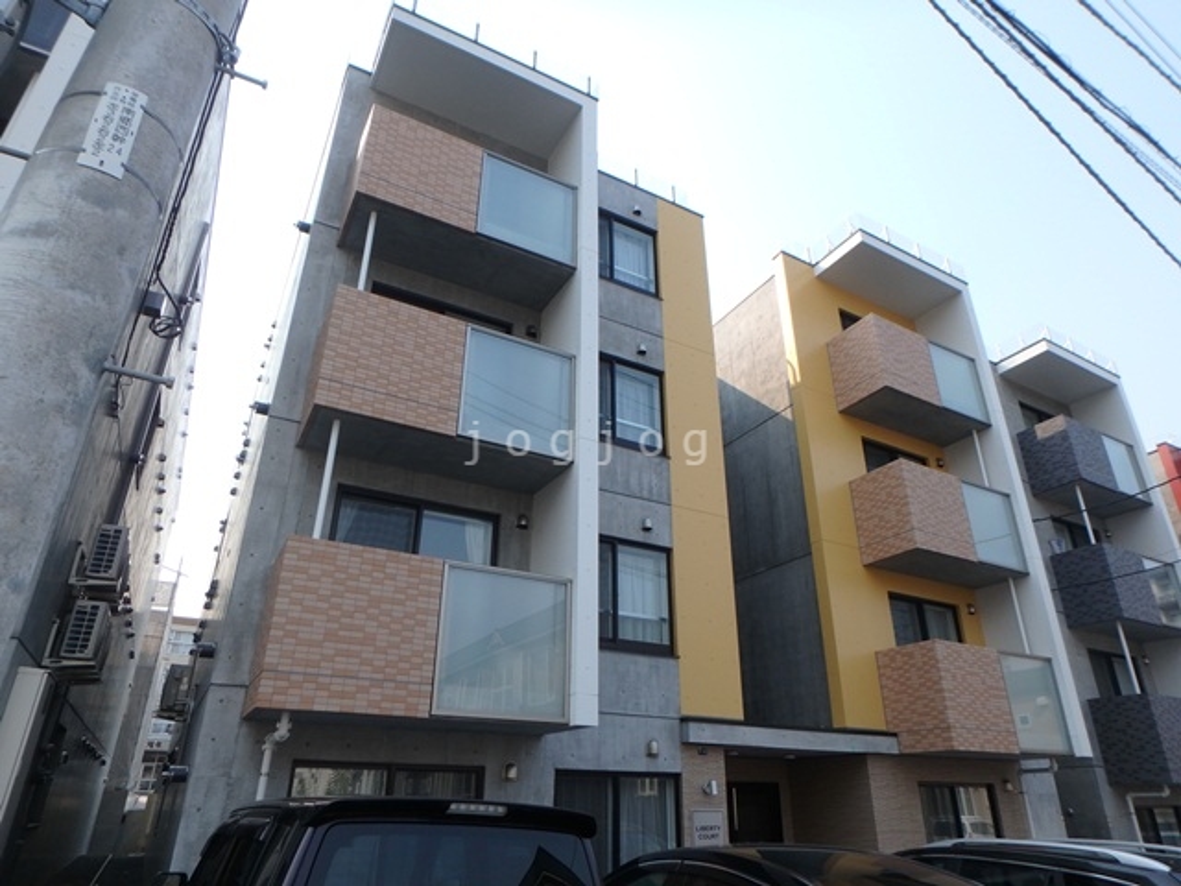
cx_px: 590
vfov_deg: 63.4
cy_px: 443
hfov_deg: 79.0
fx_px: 716
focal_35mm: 21
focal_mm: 3.7
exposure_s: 1/640
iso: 125
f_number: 3.5
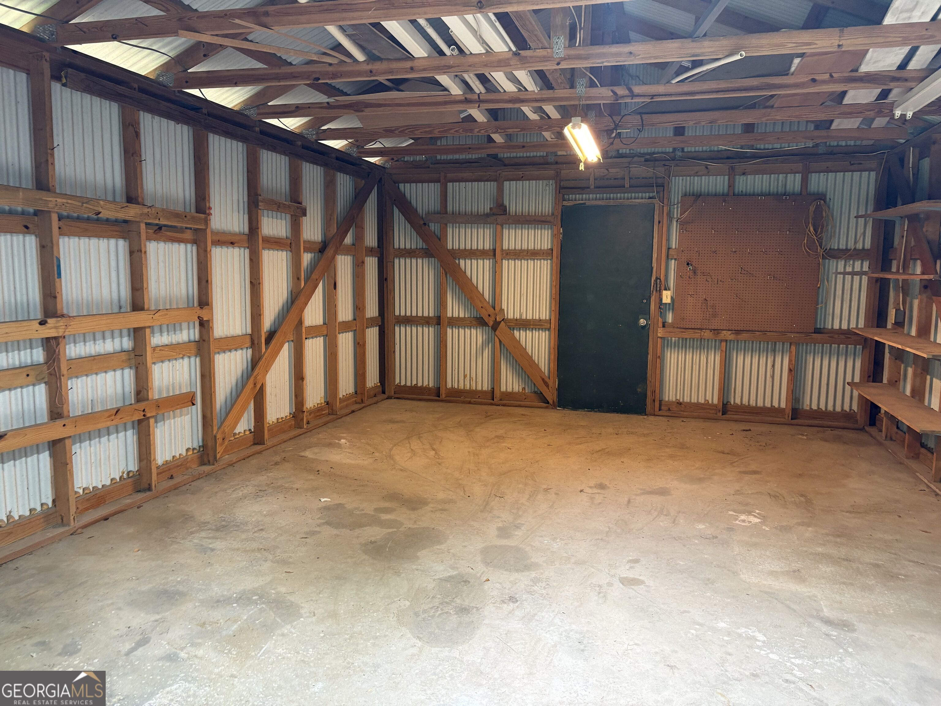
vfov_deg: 53.1
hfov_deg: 67.3
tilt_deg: -7.2
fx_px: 707
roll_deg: -0.2
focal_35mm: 26
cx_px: 470
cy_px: 353
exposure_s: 1/60
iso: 200
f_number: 1.6
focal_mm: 5.96
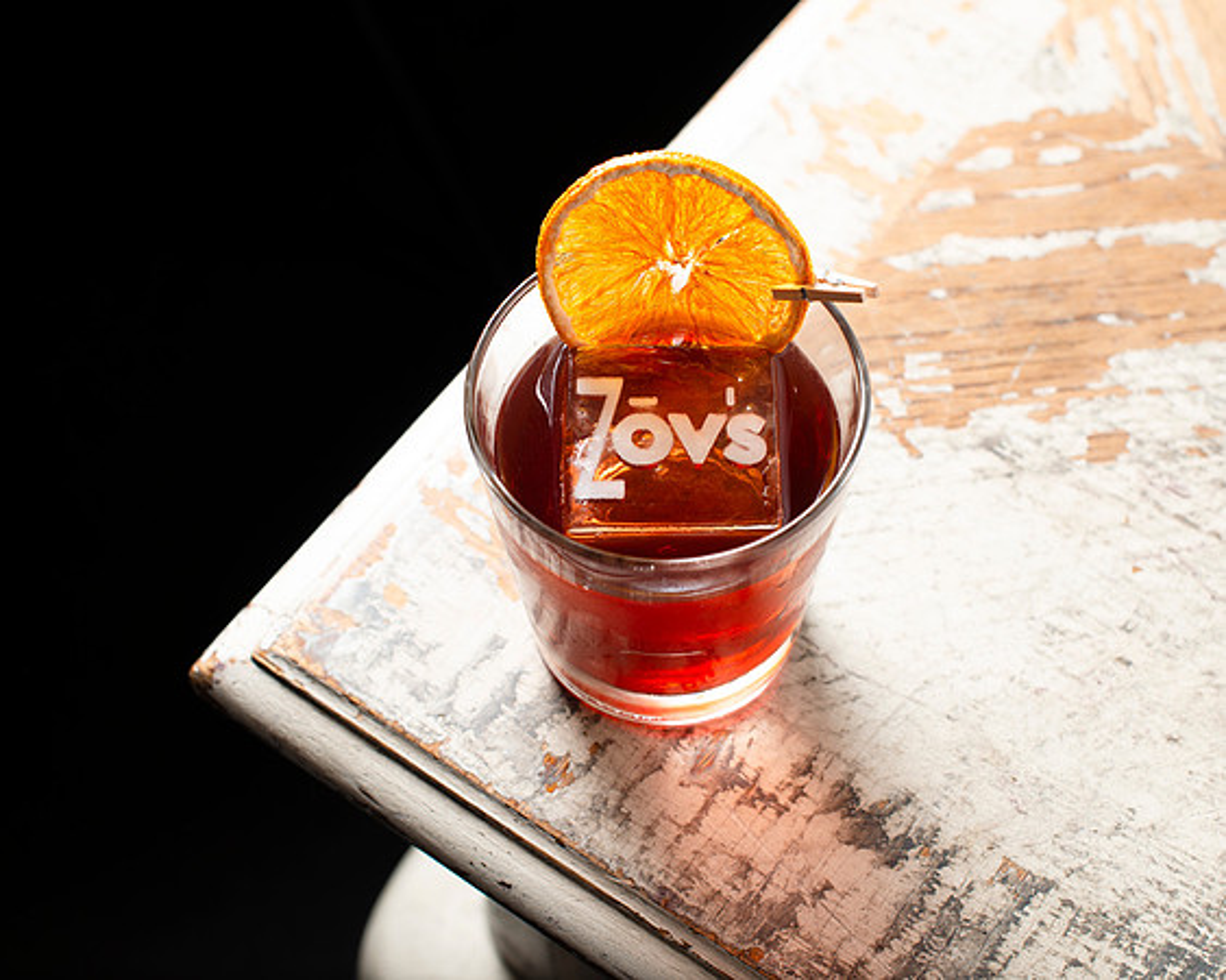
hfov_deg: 33.4
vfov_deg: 27.0
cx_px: 631
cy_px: 490
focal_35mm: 56
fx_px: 2041
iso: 100
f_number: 5
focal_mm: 50
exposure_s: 1/250
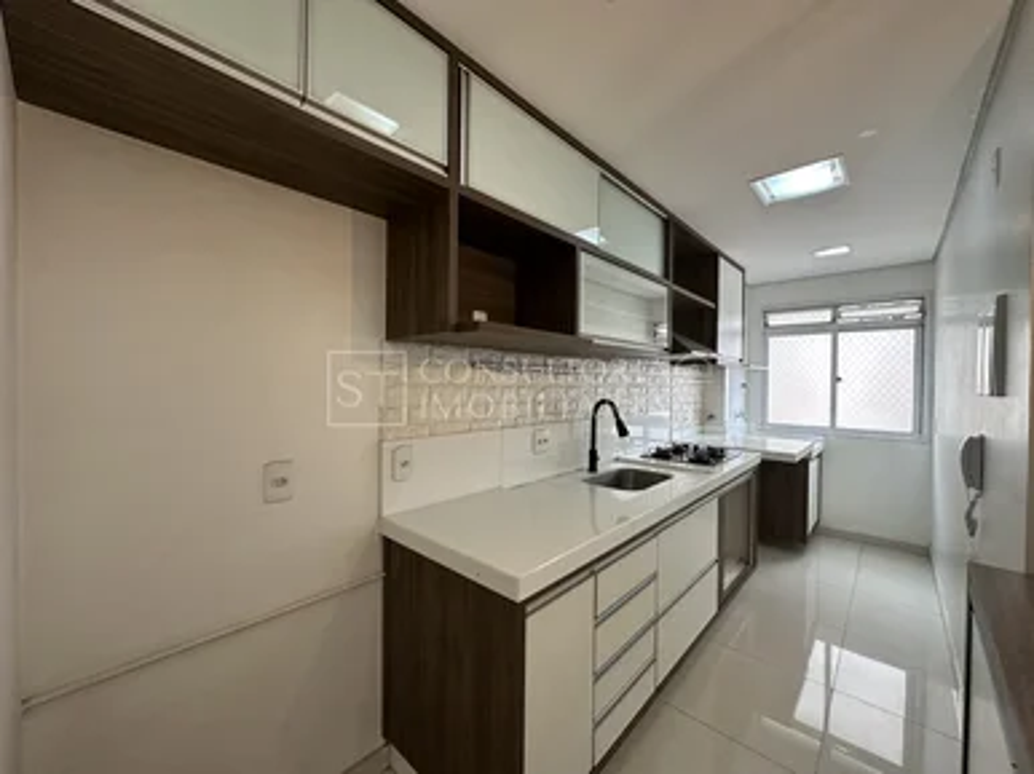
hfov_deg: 102.1
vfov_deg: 85.6
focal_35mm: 14
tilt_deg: -0.4
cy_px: 387
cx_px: 517
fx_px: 418
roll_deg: -0.7
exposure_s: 1/120
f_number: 2.2
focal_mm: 2.22
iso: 250
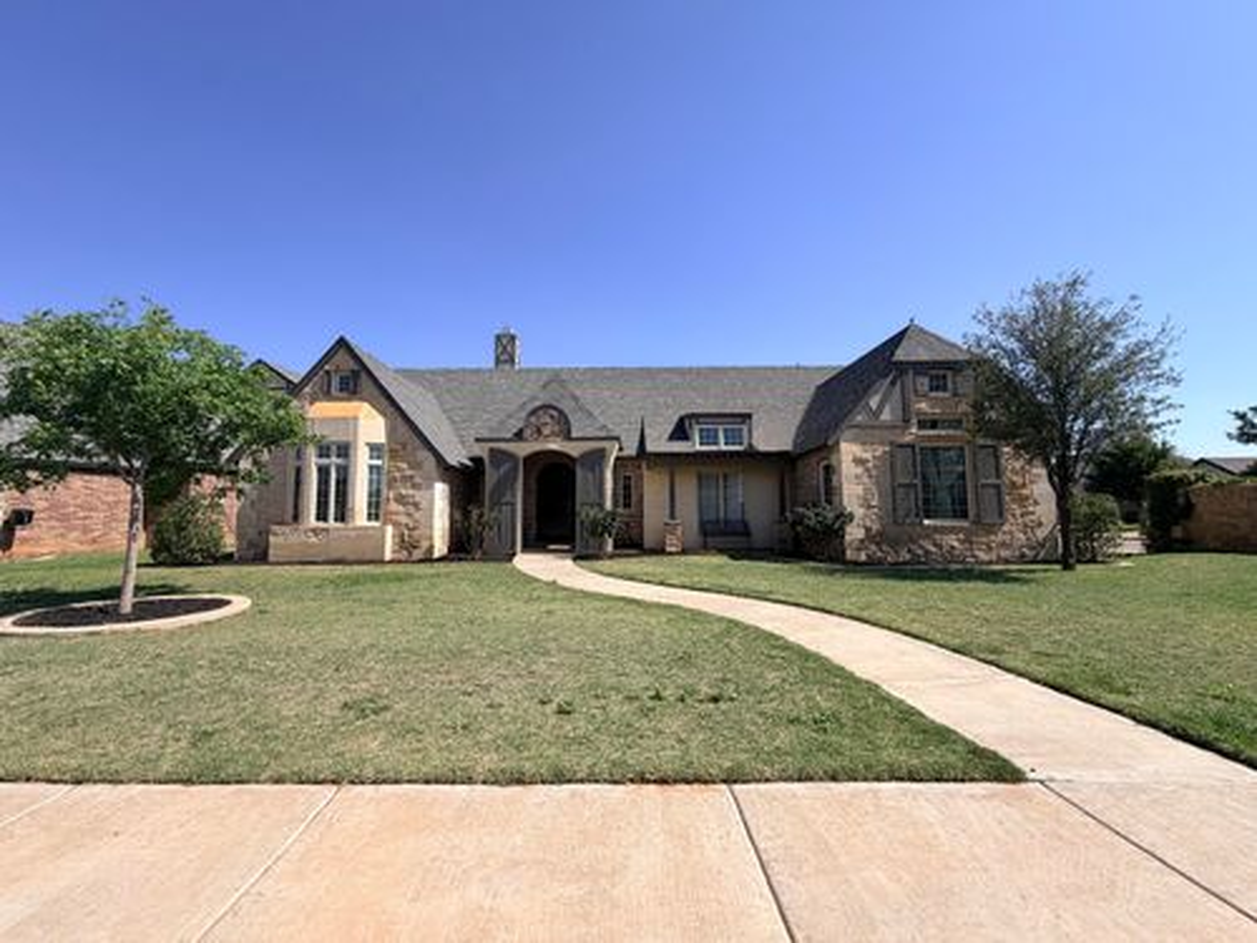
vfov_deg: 85.7
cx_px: 628
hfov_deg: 102.1
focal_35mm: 14
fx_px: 508
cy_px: 472
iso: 20
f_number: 2.2
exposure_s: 1/853
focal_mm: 2.22
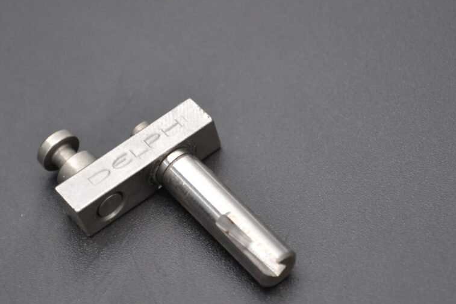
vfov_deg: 10.5
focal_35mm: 131
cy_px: 166
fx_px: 1657
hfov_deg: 15.6
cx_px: 149
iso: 500
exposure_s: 1/60
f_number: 5.6
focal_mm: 55
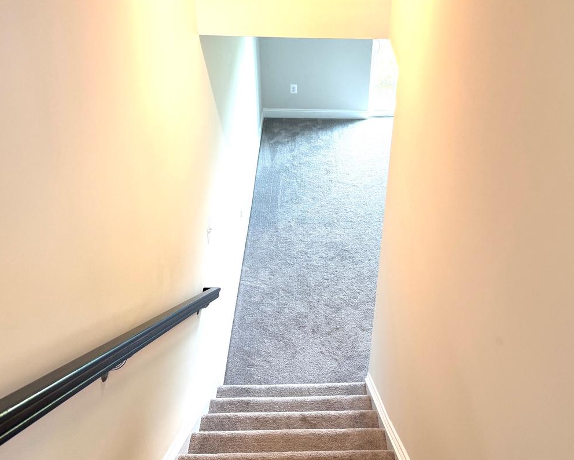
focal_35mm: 34
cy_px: 206
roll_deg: -2.3
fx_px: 578
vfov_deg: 43.3
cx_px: 336
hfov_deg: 52.6
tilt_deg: -34.0
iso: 125
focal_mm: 6.76
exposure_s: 1/120
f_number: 1.78
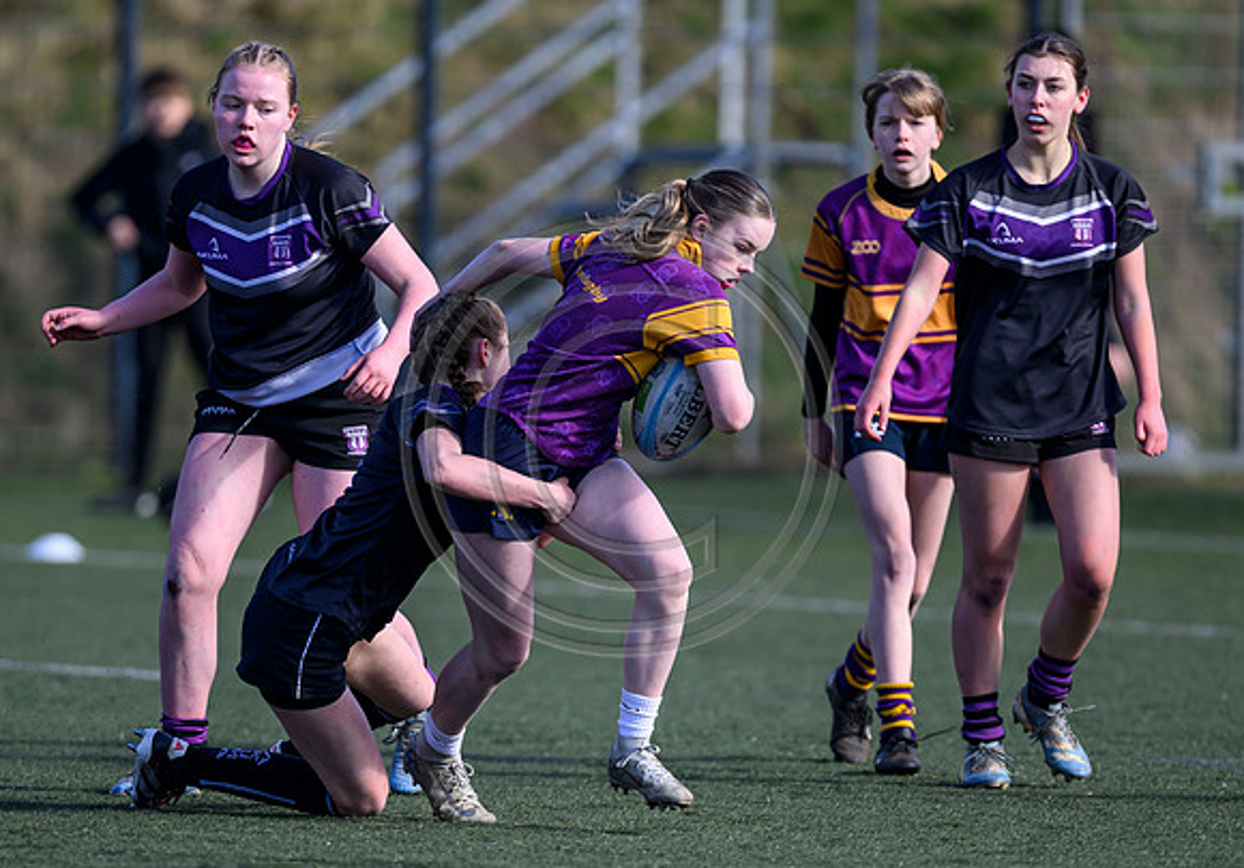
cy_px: 625
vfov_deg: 2.4
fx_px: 20863
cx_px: 439
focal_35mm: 595
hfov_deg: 3.4
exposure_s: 1/1600
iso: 200
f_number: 3.2
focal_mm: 400
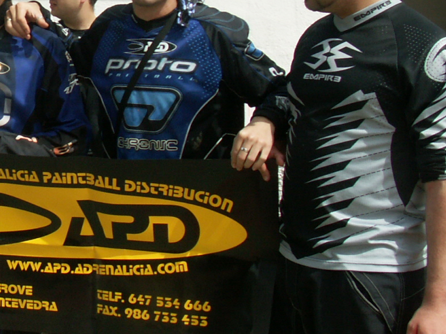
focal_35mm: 101
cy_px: 17
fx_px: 1301
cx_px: -123
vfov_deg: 14.5
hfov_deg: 18.2
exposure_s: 1/250
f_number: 6.3
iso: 64
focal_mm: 8.06
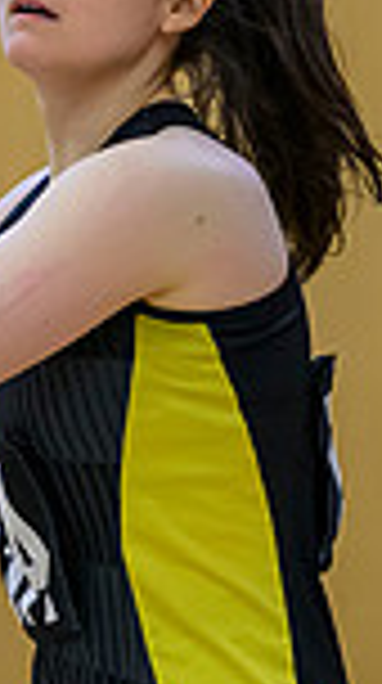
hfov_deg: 1.1
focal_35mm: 1056
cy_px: 122
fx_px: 19101
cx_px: -197
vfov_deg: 2.0
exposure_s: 1/800
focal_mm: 200
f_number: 3.2
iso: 3200
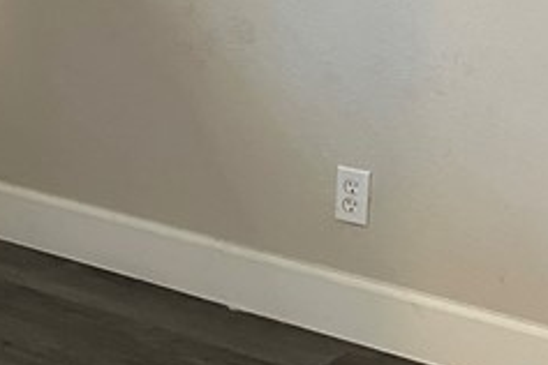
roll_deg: +1.1
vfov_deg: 11.7
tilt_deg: -18.1
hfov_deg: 16.9
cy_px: 139
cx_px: -69
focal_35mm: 117
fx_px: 1781
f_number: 1.5
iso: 400
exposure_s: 1/40
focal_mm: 5.7
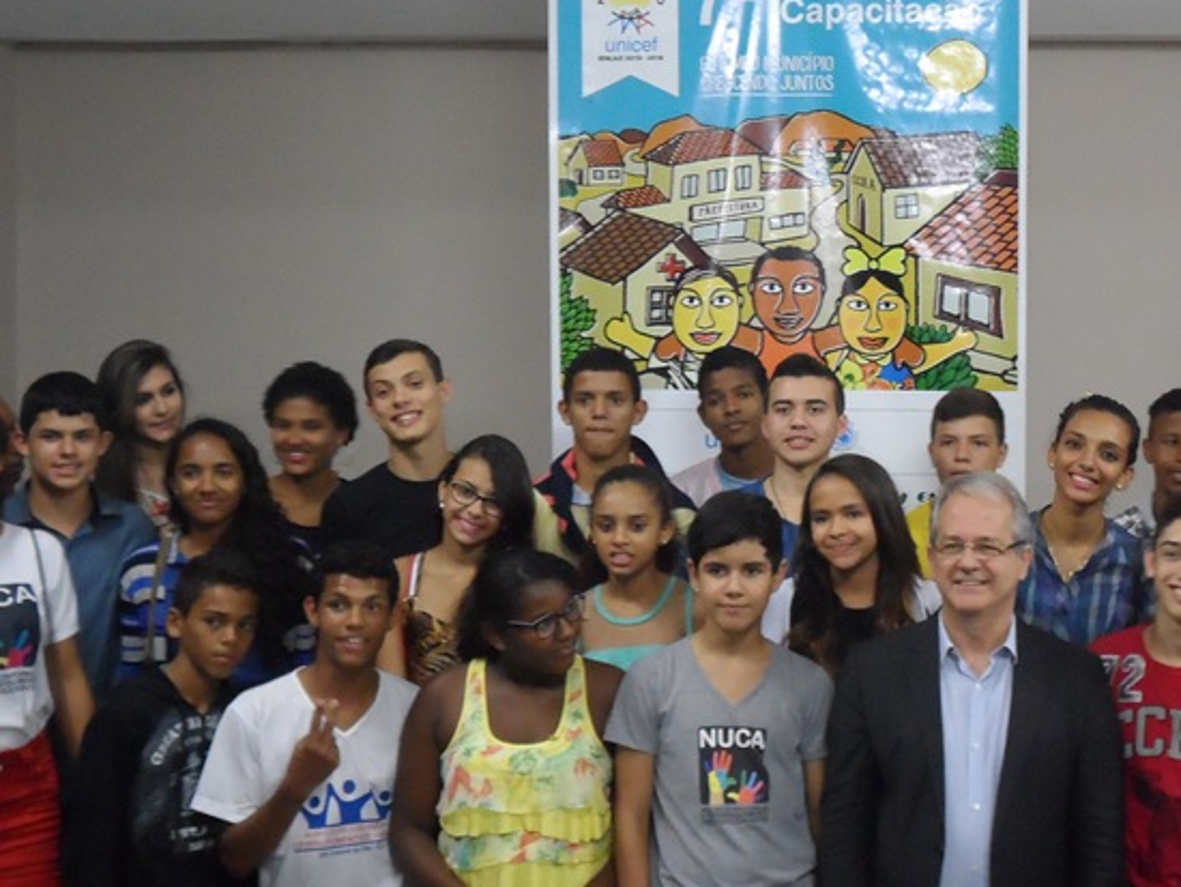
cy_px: 348
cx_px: 962
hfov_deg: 28.3
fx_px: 2287
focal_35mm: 67
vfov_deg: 21.9
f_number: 3
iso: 400
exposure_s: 1/15
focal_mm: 6.5
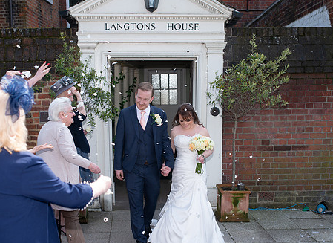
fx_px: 467
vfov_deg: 29.0
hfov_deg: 39.3
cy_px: 149
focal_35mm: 49
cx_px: 151
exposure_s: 1/500
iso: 100
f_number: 3.5
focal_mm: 35
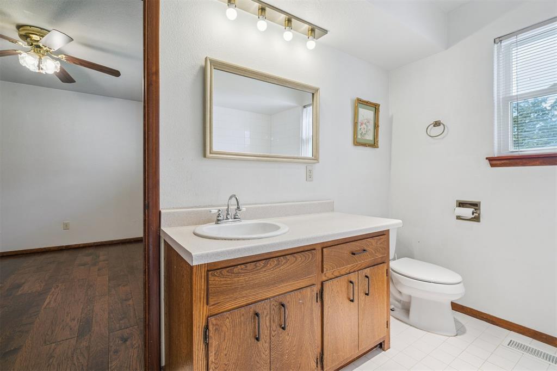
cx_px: 278
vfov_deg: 73.7
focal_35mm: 16
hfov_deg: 96.8
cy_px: 186
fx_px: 247
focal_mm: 16
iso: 200
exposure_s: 1/20
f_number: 7.1
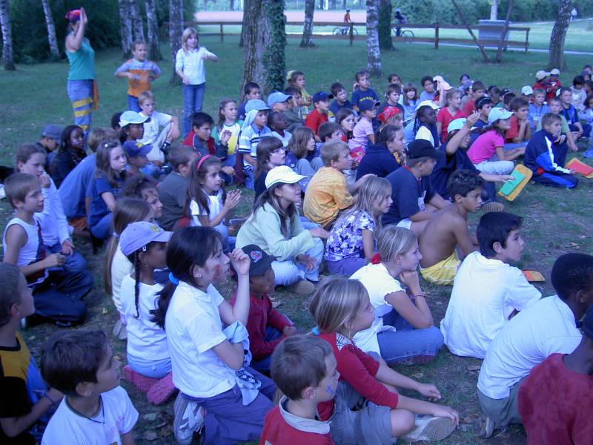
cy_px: 222
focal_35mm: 39
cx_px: 296
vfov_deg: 36.8
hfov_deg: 47.9
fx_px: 668
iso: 100
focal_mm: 8
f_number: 2.8
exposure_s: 1/125
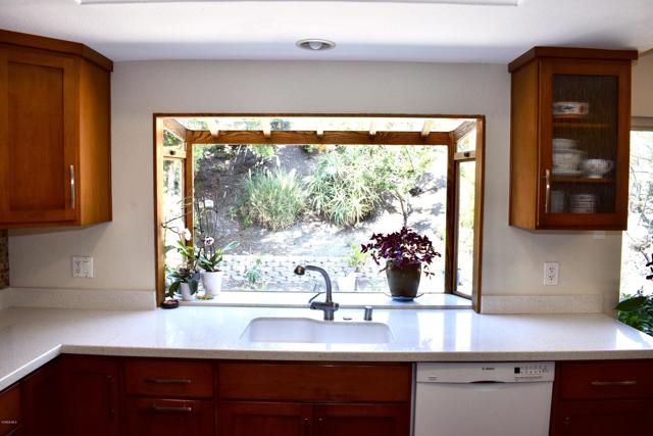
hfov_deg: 67.4
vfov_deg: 48.0
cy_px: 218
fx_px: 490
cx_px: 326
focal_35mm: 27
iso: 280
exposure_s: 1/250
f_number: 5.6
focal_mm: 18
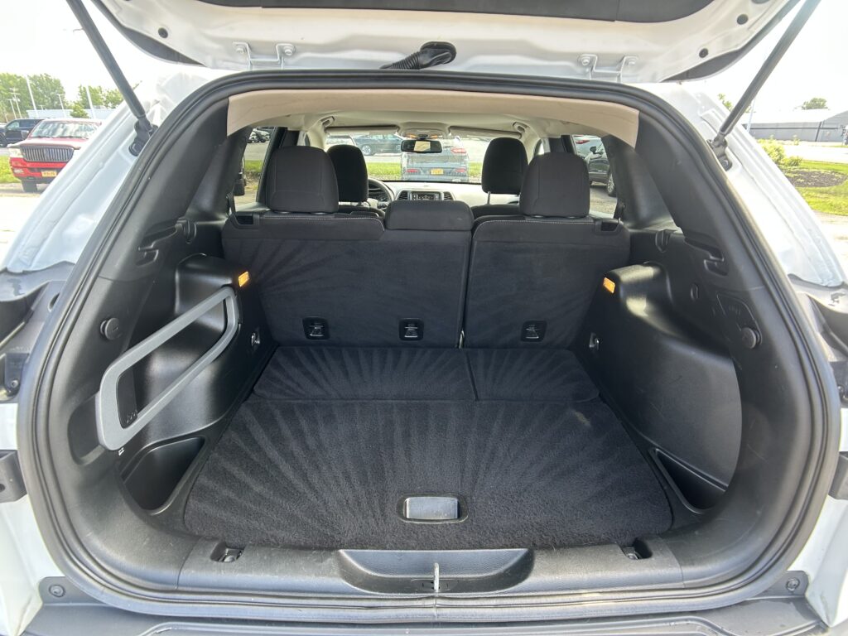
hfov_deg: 67.3
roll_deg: +0.3
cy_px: 318
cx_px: 424
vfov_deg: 53.1
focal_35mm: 26
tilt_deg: -21.1
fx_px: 637
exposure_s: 1/138
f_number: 1.5
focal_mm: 5.7
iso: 64
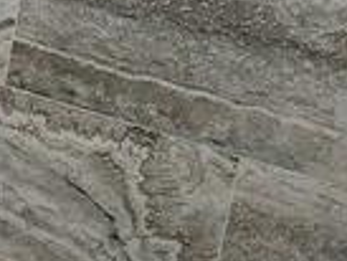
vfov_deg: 15.0
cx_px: -719
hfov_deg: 11.1
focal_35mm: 97
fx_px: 973
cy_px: 0
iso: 125
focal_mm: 2.2
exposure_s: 1/60.2
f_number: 2.2
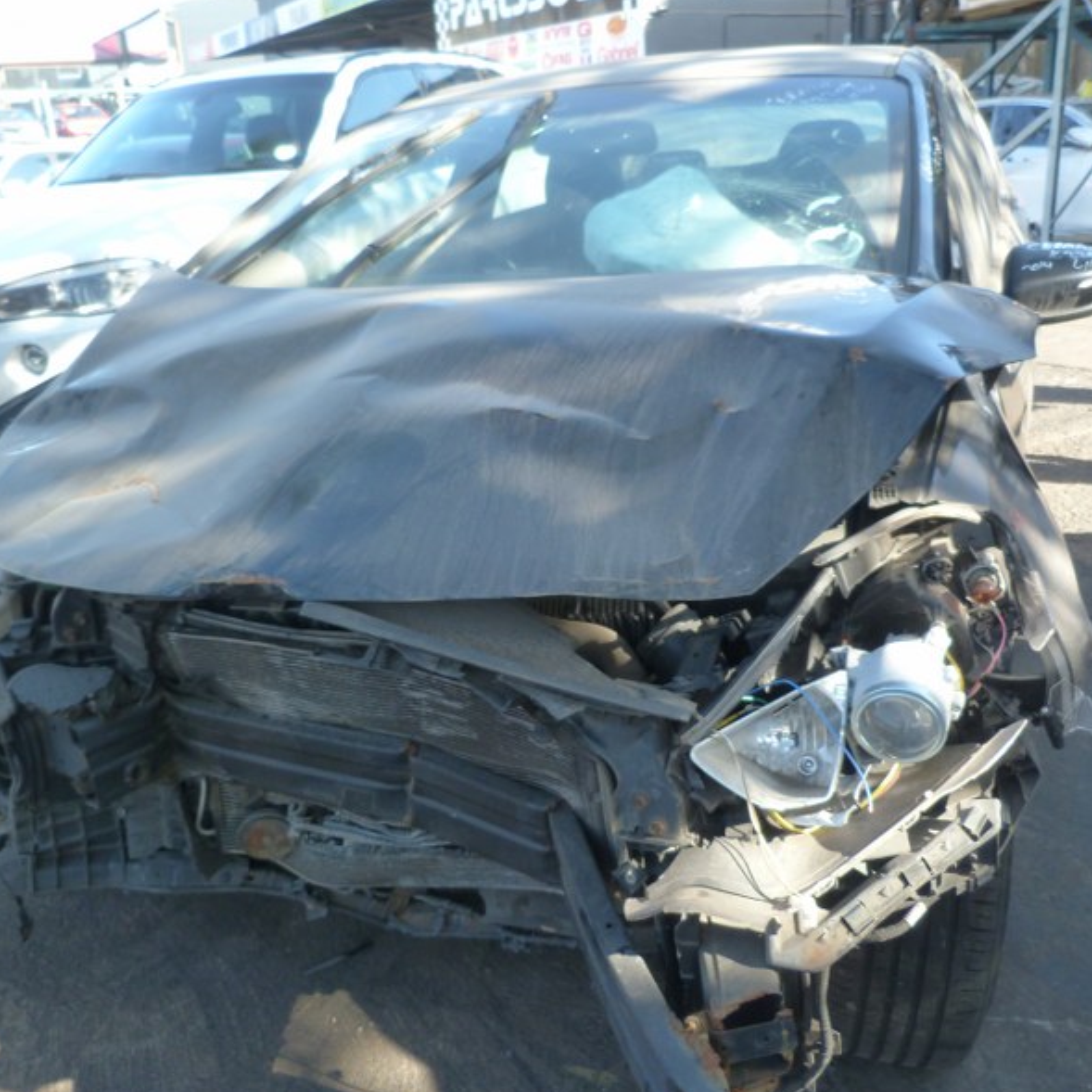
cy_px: 547
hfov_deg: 54.0
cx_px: 515
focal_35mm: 30
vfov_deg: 54.0
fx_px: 1071
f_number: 2.8
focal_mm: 4.5
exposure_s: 1/80
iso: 125
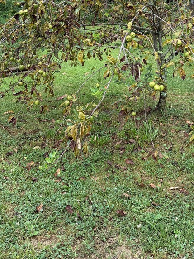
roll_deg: +2.1
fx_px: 321
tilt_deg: -6.9
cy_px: 52
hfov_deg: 33.3
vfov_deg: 41.9
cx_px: 130
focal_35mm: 43
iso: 100
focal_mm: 6.76
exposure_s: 1/849
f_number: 1.78
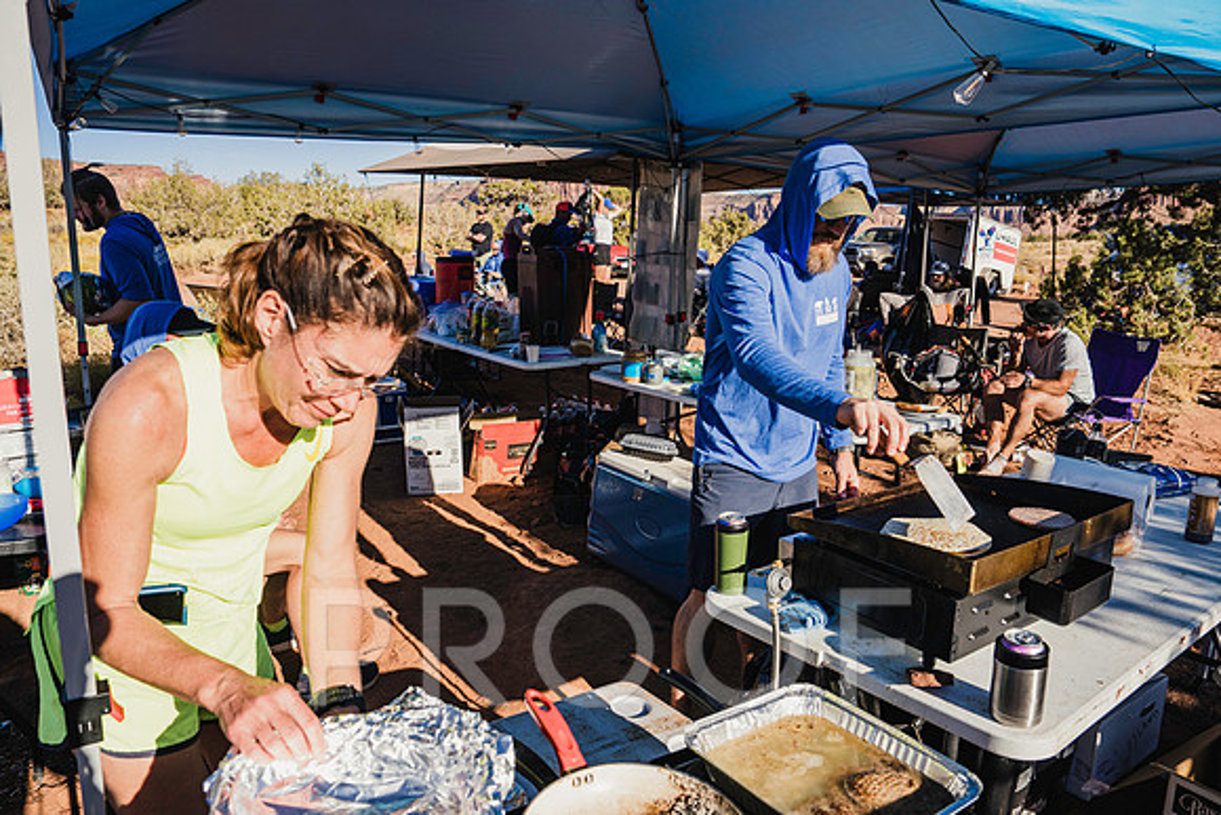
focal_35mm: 24
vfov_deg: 53.2
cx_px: 610
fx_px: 814
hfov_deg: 73.7
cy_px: 408
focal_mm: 24
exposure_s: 1/400
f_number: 5.6
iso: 100
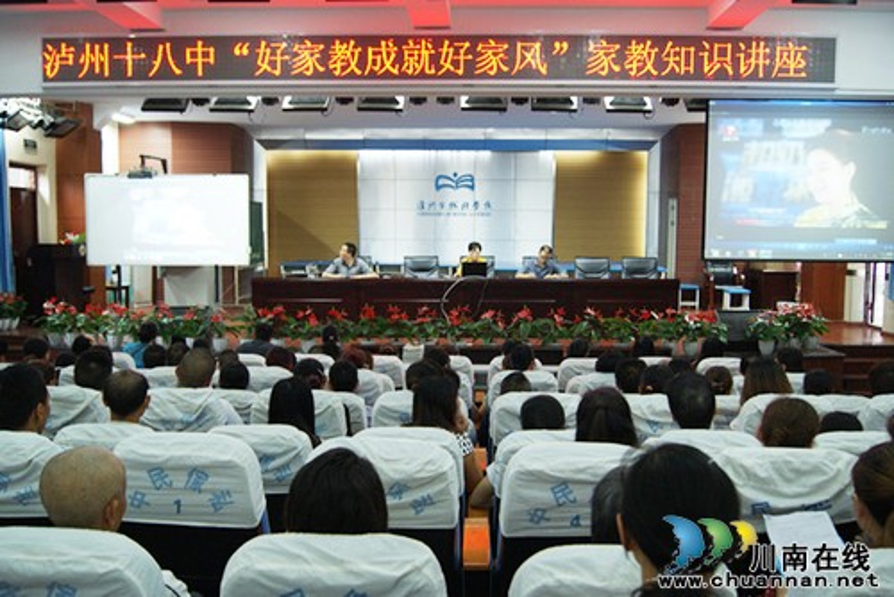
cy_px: 298
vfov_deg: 36.9
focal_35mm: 36
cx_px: 447
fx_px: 894
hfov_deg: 53.1
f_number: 4
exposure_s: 1/8
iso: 400
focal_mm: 24
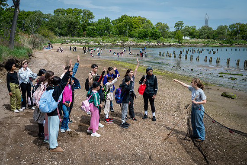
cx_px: 122
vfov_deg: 35.1
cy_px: 83
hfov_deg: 50.7
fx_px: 261
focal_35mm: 38
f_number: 4
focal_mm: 35
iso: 80
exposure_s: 1/1250
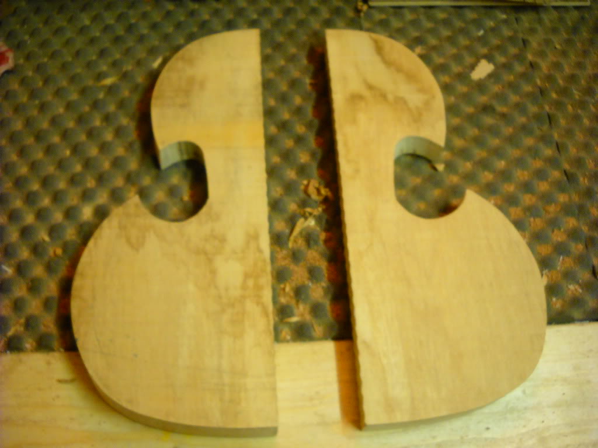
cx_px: 299
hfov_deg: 45.8
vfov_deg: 35.1
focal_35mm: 41
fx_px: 708
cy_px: 224
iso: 417
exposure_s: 1/8
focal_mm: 6.72
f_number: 3.1
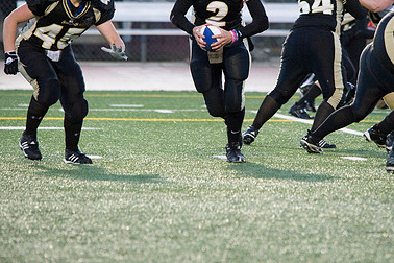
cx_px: 242
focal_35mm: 537
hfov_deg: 3.8
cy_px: 70
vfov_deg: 2.6
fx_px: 5877
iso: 10000
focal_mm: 350
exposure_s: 1/1000
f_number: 6
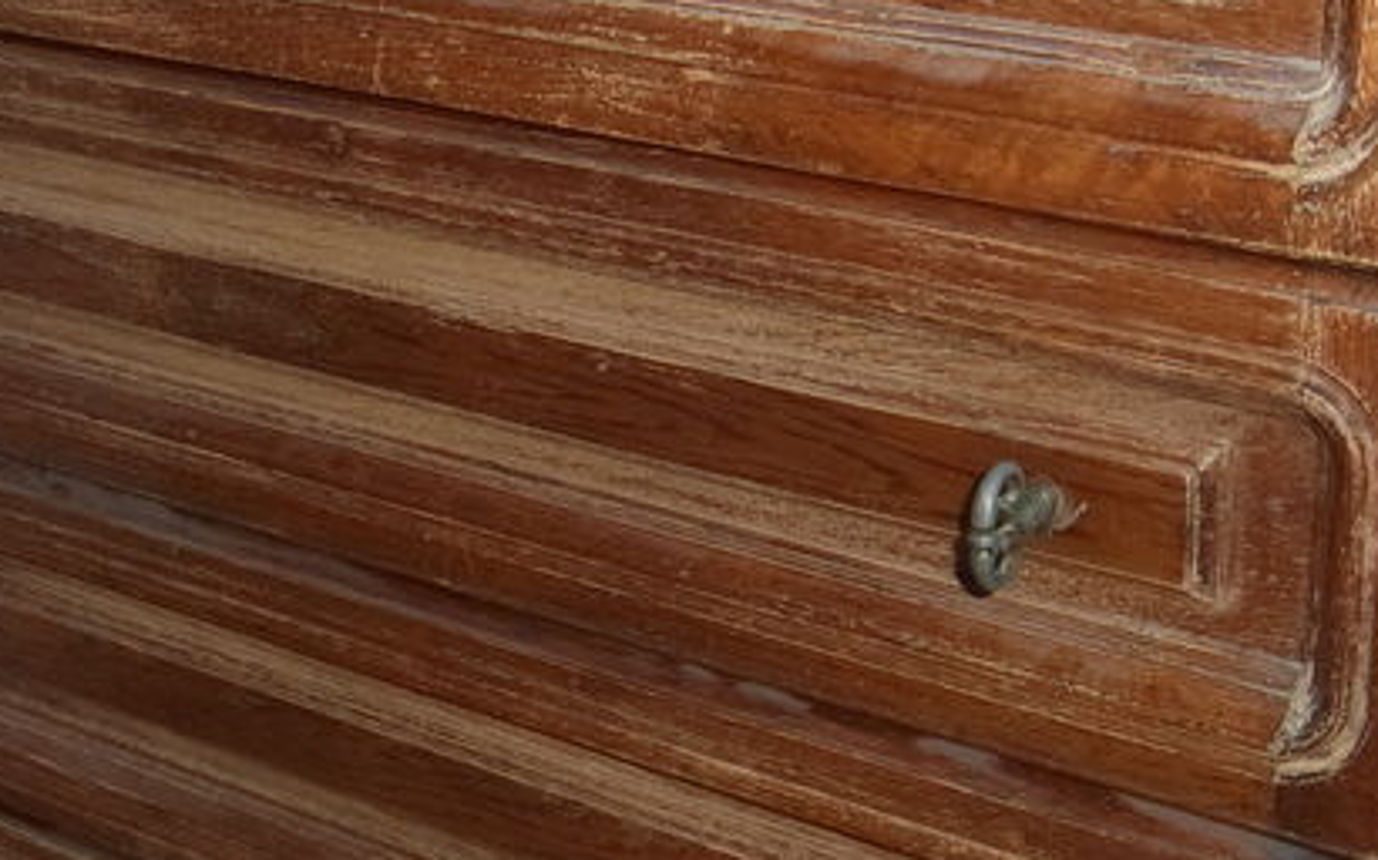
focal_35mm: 62
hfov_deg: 32.9
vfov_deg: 20.9
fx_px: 2328
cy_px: 571
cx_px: 797
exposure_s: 1/30
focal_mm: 4
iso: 100
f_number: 3.2
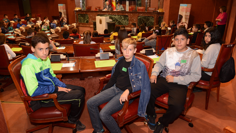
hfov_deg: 71.9
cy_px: 61
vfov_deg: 44.3
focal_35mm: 26
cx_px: 120
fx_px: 163
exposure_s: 1/125
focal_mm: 24
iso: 1600
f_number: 3.5
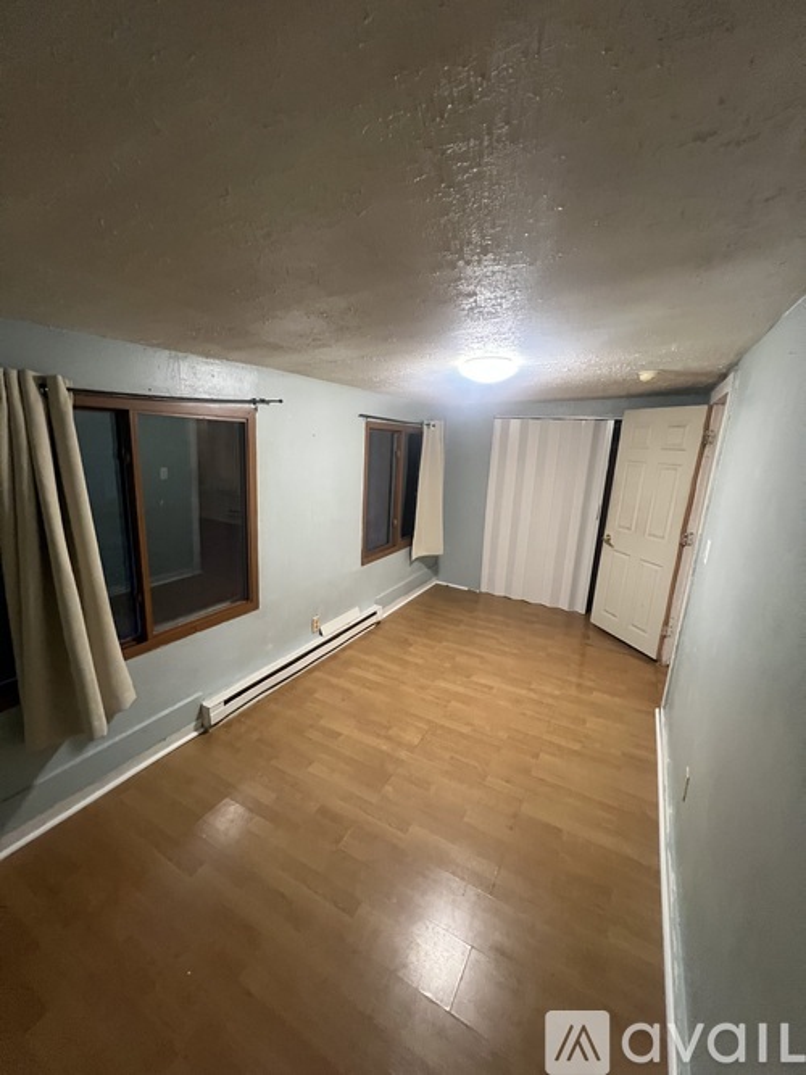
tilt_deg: -12.0
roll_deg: -2.7
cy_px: 538
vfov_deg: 106.2
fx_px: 404
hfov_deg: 89.9
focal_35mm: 13
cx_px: 403
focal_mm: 1.57
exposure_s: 1/60
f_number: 1.8
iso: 500
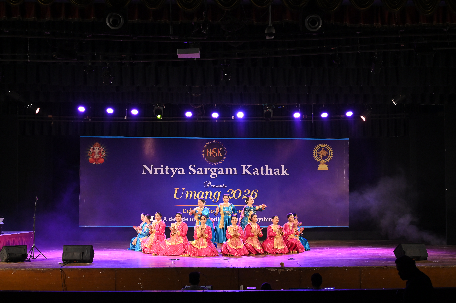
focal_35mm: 52
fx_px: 658
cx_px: 228
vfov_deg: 26.0
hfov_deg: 38.2
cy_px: 152
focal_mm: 52
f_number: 6.3
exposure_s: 1/200
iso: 3200
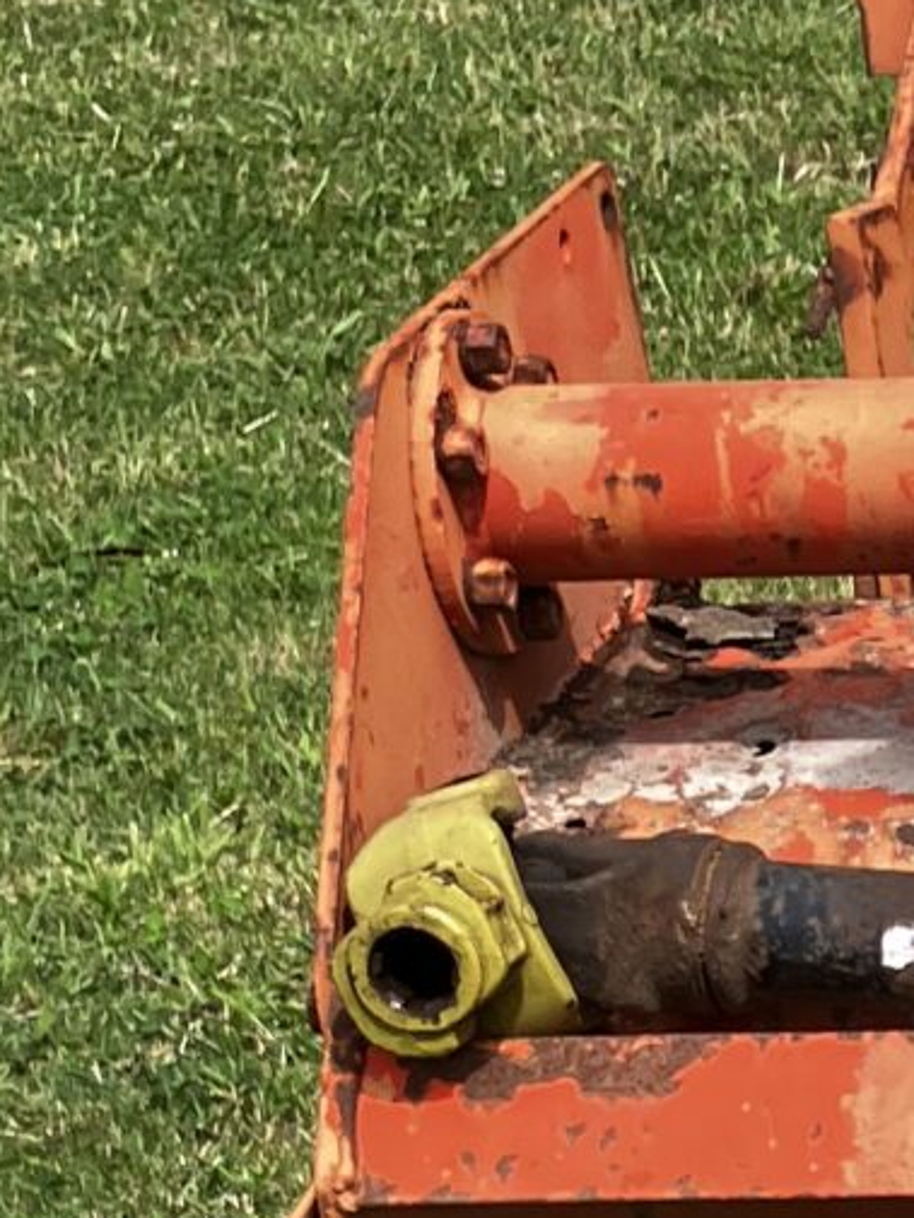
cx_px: 2265
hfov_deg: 9.3
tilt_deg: -33.1
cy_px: 1676
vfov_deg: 13.3
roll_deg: -2.2
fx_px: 4997
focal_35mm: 142
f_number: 1.8
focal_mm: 3.99
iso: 32
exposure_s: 1/1215
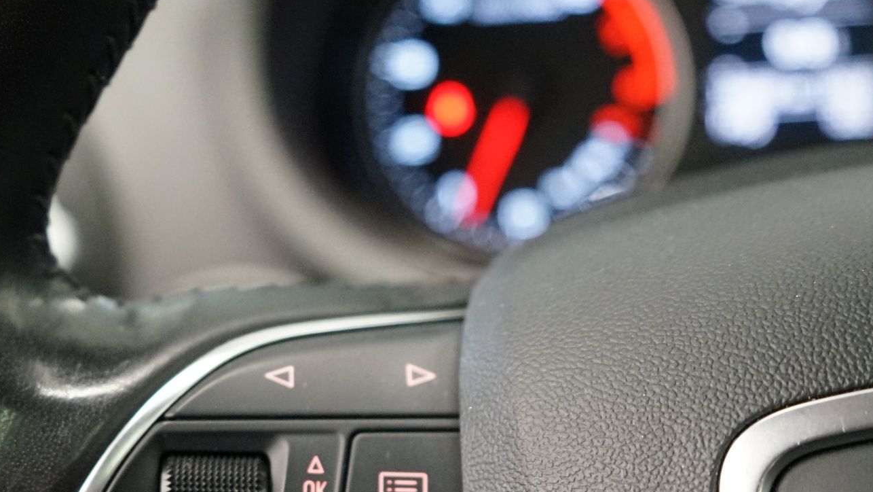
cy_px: 507
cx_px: 395
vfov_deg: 20.3
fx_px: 1320
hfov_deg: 36.6
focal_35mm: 57
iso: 5000
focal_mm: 28
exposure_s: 1/60
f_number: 3.5
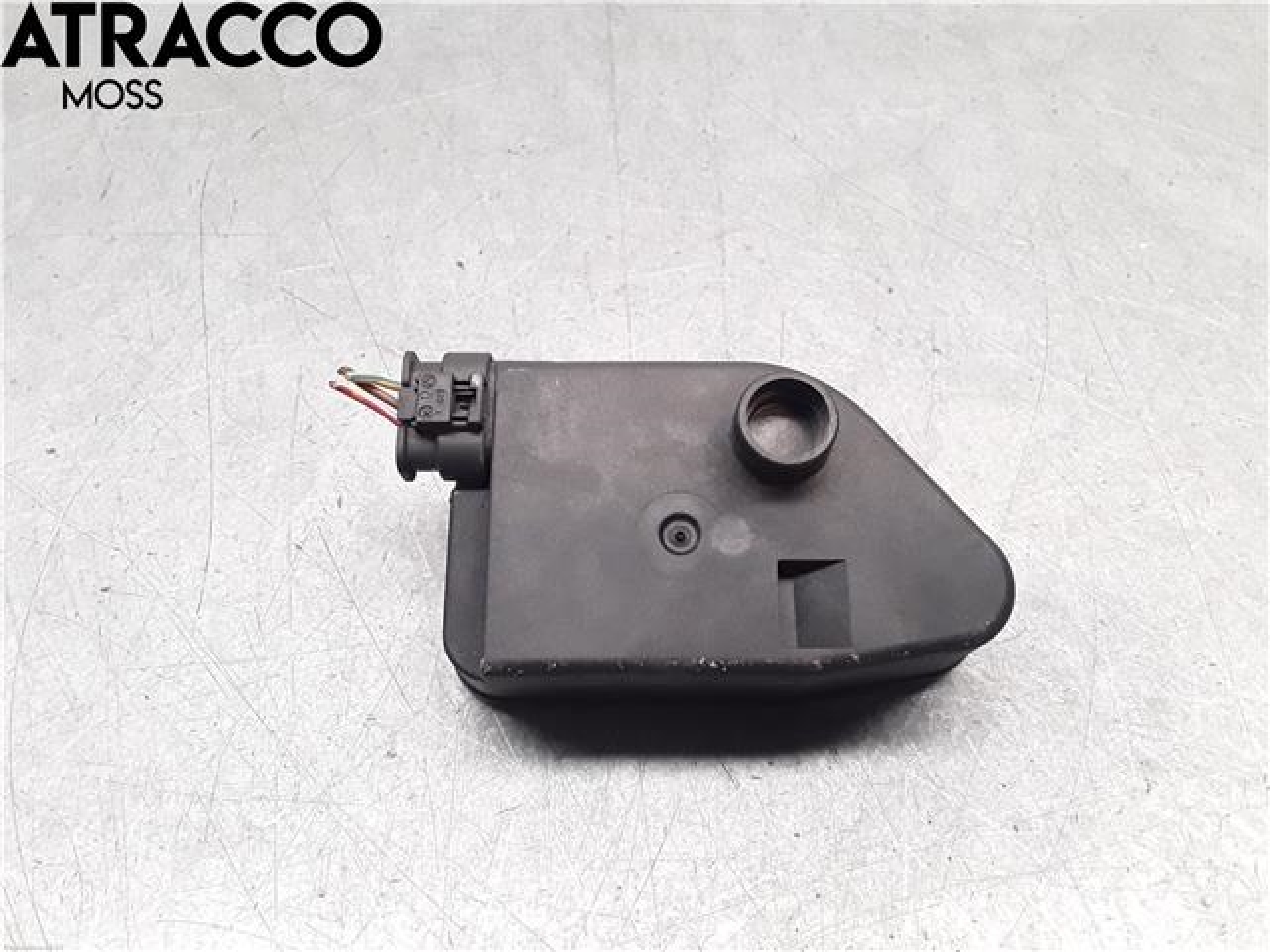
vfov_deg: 49.7
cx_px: 635
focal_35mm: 28
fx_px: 1027
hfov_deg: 63.4
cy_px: 476
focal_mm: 2.91
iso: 100
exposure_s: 1/100
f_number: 1.9
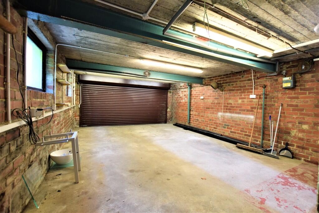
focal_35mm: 15
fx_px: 133
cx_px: 160
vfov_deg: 77.3
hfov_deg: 100.4
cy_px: 106
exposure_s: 1/15
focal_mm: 10
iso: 500
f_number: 3.5
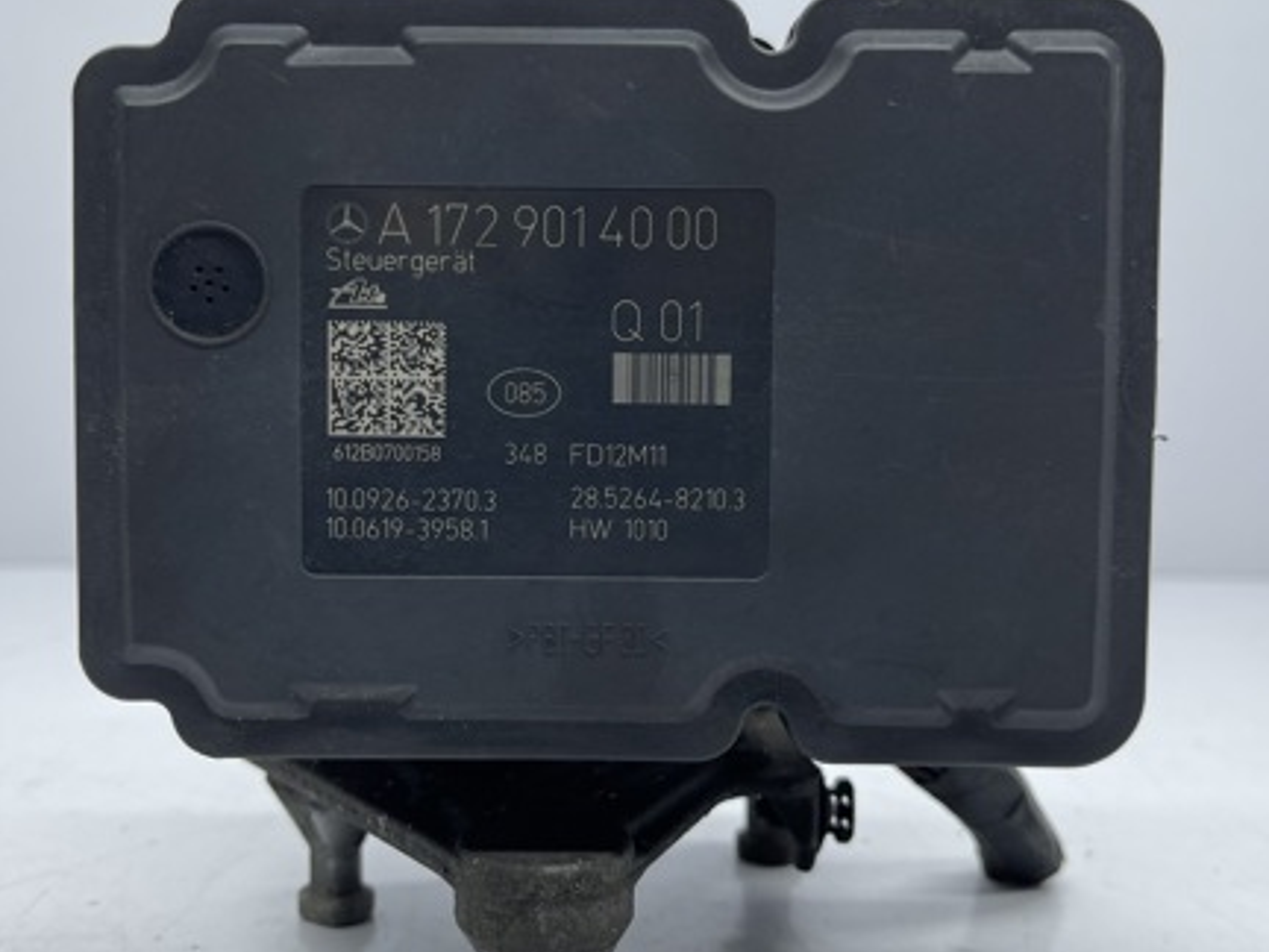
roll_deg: -0.7
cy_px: 435
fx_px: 1356
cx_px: 599
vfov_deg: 38.6
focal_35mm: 37
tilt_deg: -5.4
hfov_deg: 50.1
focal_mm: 5.1
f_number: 1.6
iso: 32
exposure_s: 1/289
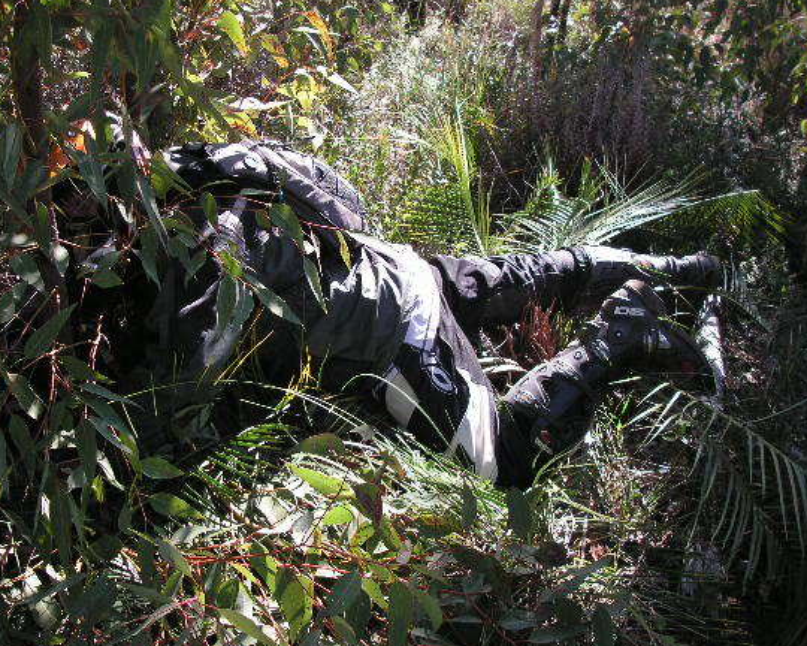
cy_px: 320
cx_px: 395
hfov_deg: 42.0
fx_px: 1051
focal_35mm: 44
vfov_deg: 34.2
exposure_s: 1/90
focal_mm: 6.3
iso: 50
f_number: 3.3
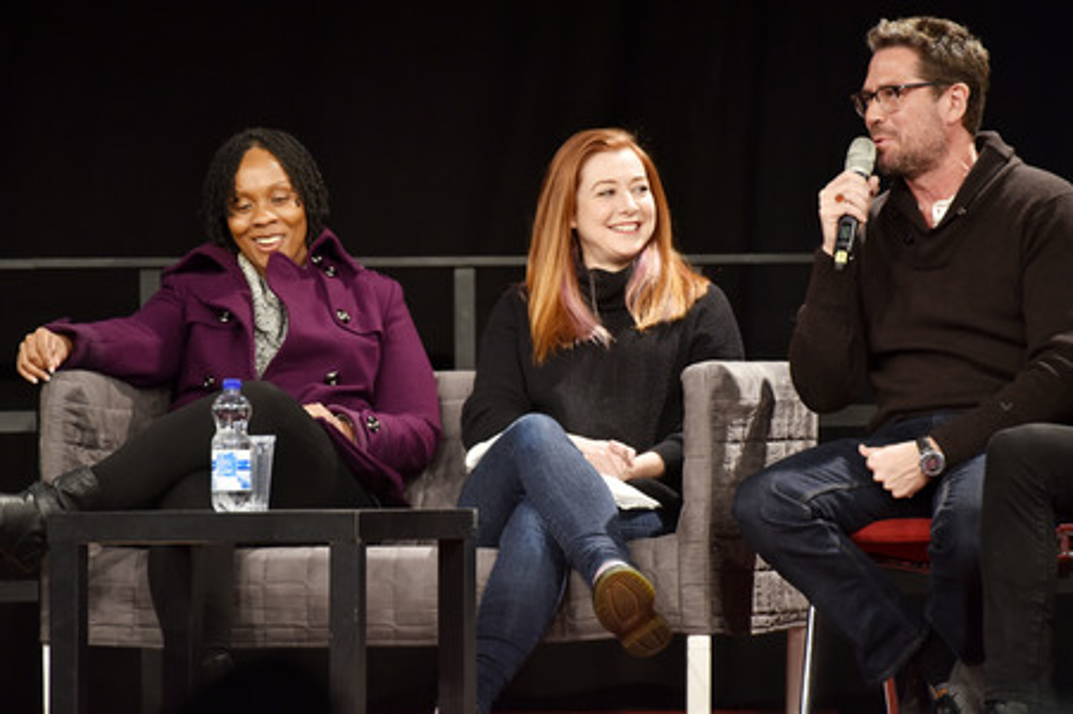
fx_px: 14891
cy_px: 357
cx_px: 536
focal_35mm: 500
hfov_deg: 4.1
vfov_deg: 2.7
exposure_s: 1/125
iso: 1250
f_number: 5.6
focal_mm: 500
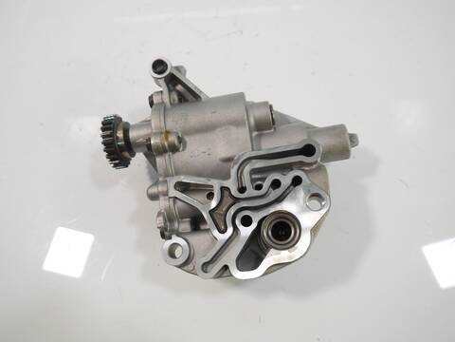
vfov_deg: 46.8
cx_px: 228
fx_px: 394
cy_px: 171
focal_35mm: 30
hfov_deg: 60.0
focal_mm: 15
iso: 800
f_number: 3.5
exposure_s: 1/125
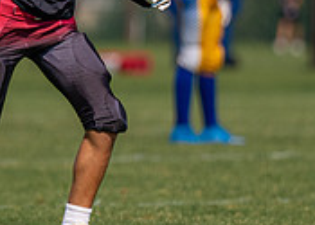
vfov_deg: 1.8
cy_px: -22
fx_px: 7264
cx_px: -157
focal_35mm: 812
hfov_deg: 2.5
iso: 100
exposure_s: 1/4000
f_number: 2.8
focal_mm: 150
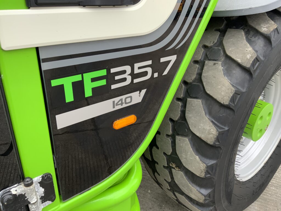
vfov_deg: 48.2
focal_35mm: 29
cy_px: 106
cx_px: 140
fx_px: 235
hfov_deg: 61.7
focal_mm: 3
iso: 16
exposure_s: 1/157
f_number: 1.8
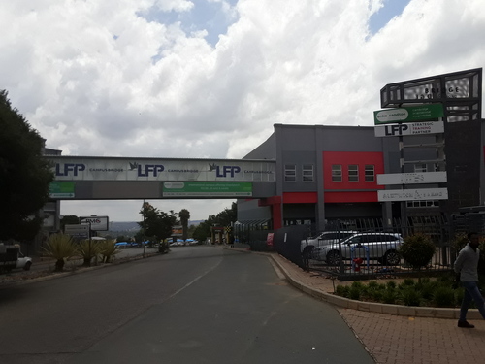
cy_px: 182
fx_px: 420
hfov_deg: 60.0
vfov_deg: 46.8
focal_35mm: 30
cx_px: 242
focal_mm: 2.2
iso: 40
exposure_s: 1/2985
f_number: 1.9
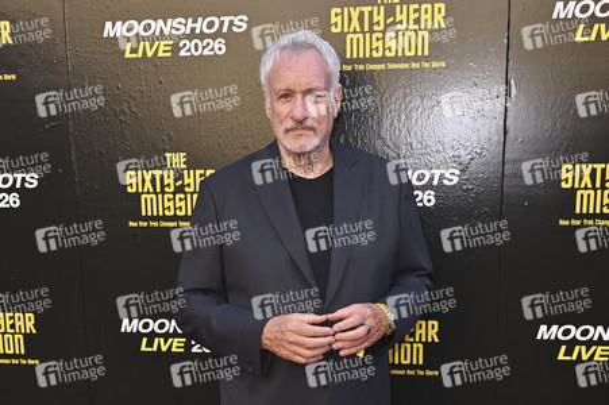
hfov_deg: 54.5
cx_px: 304
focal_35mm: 35
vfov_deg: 37.8
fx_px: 592
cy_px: 202
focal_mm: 35
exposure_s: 1/250
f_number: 6.3
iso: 640
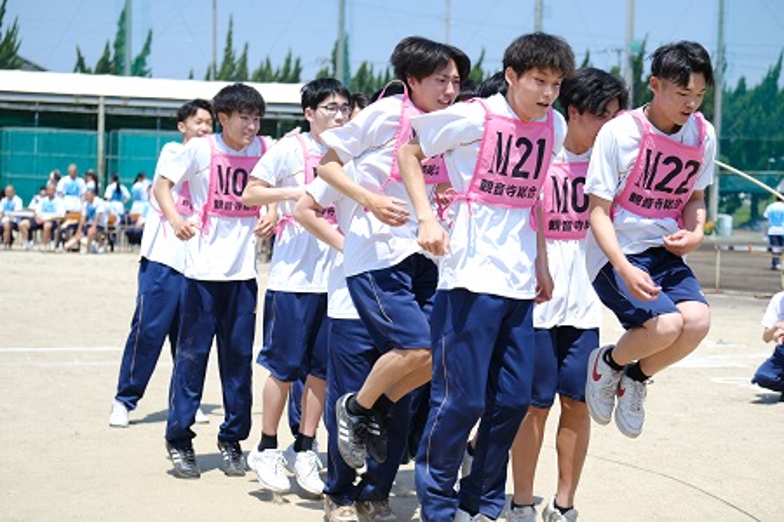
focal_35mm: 75
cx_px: 392
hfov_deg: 27.0
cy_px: 261
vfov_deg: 18.2
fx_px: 1633
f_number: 3.2
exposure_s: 1/2000
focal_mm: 50
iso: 250
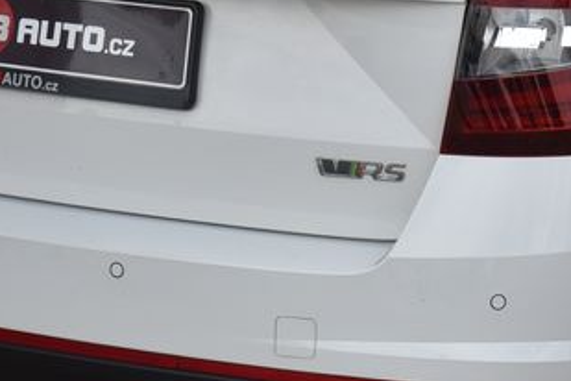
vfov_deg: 8.6
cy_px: 98
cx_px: 440
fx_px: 2522
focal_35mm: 159
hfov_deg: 12.9
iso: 500
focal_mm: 48
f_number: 10
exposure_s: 1/400
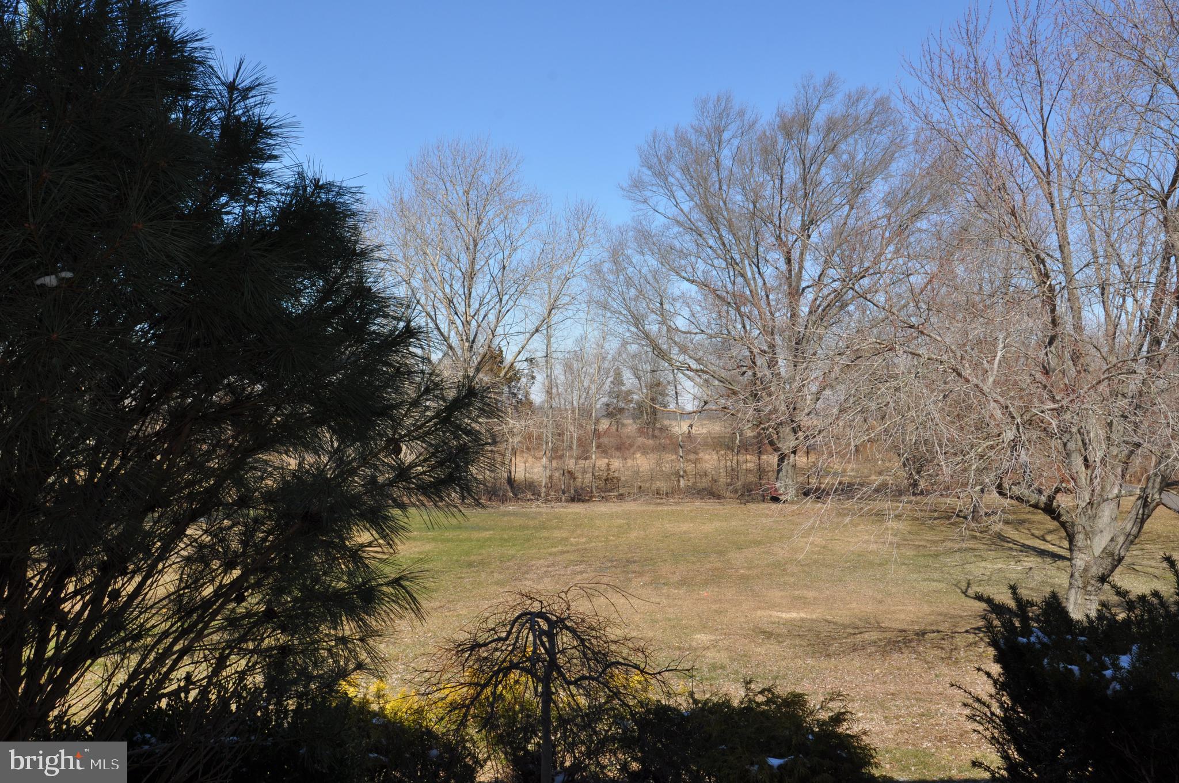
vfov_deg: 43.5
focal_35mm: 30
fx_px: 981
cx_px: 590
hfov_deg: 62.0
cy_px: 392
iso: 250
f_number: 13
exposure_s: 1/200
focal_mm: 20
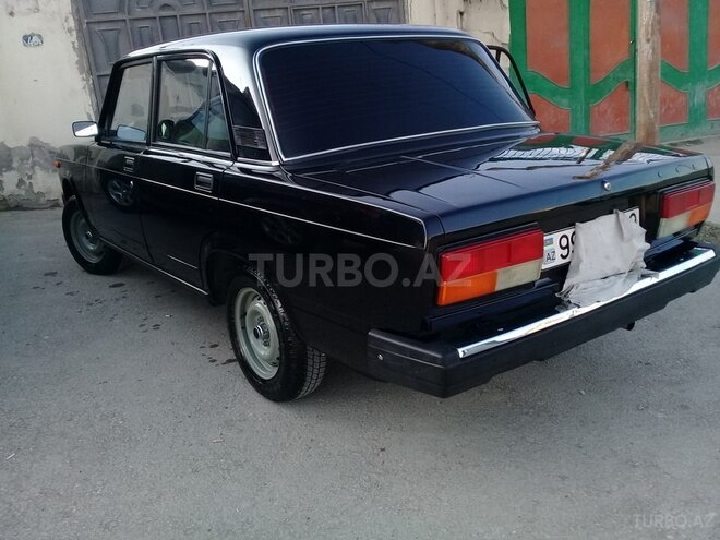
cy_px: 270
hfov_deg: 58.4
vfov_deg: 45.4
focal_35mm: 31
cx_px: 360
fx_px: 645
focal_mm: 3.3
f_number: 2.2
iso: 64
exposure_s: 1/286
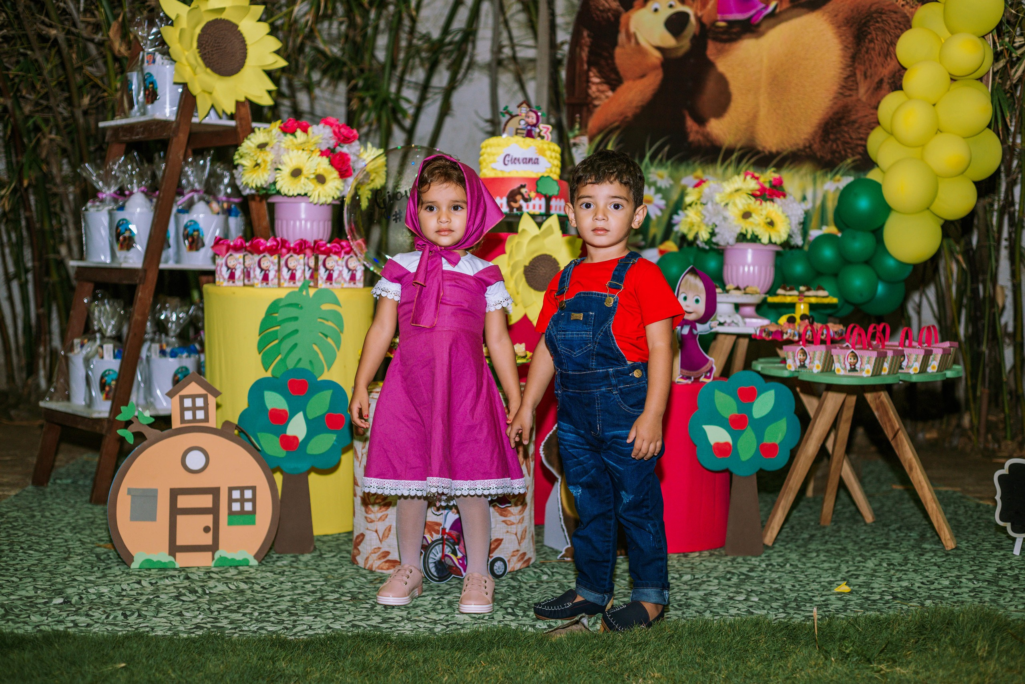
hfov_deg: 39.6
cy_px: 342
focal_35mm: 50
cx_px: 512
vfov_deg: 27.0
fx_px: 1424
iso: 800
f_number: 2.5
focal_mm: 50
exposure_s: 1/200
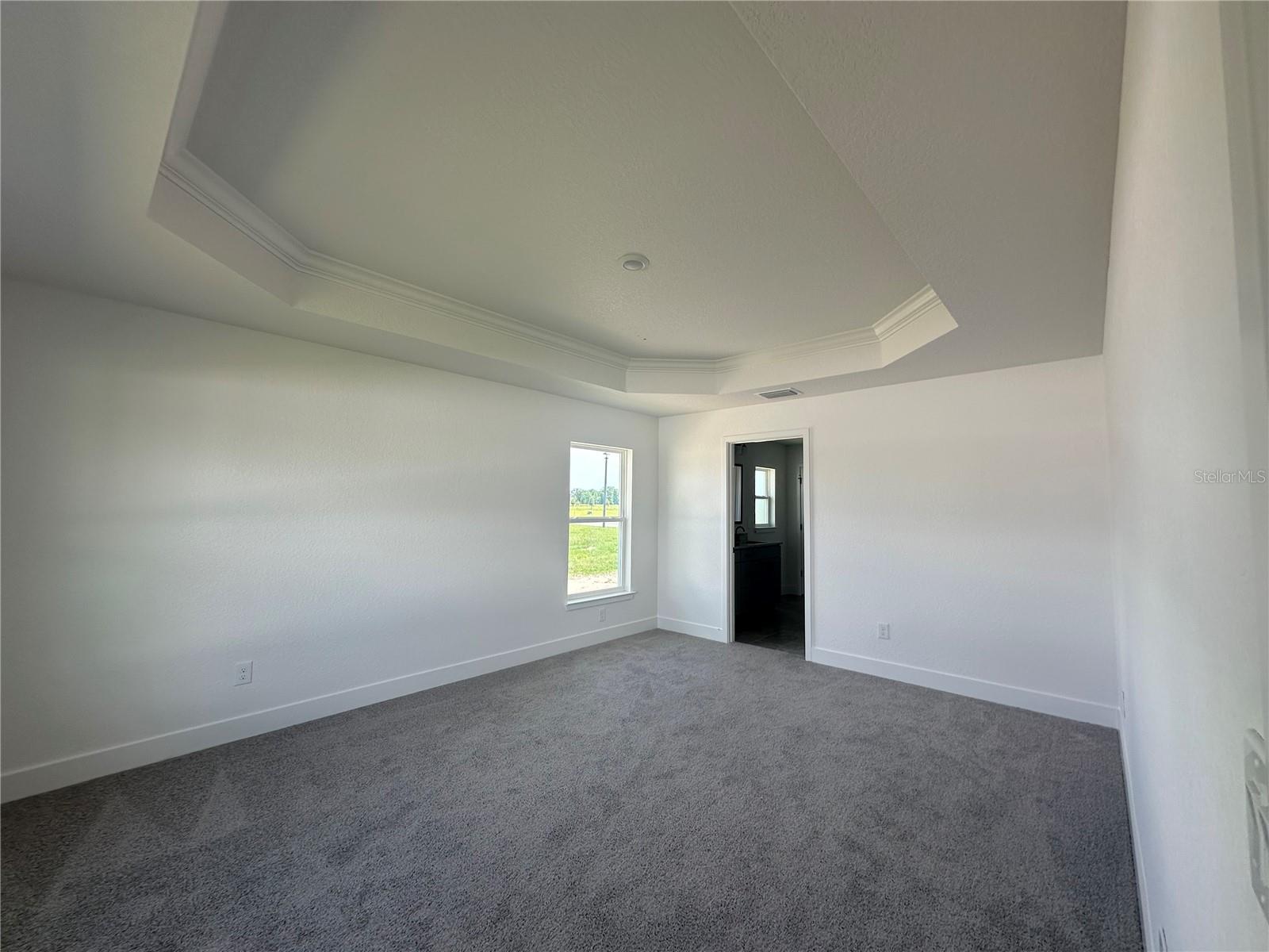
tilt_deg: +4.4
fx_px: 513
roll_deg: -0.3
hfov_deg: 102.1
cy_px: 476
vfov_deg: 85.7
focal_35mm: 14
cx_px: 634
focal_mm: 2.22
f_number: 2.2
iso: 40
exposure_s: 1/120
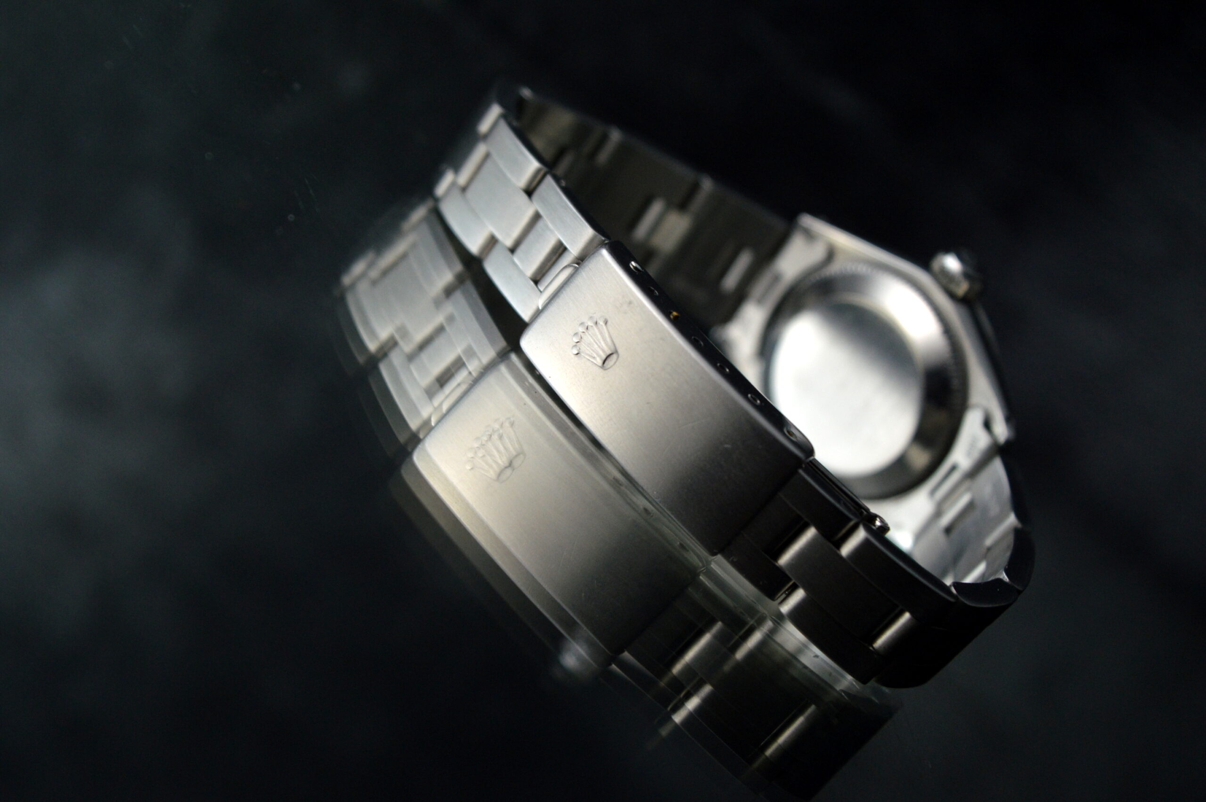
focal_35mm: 72
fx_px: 2410
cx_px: 603
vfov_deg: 18.9
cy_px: 401
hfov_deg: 28.1
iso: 800
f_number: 6.3
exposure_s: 1/160
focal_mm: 48
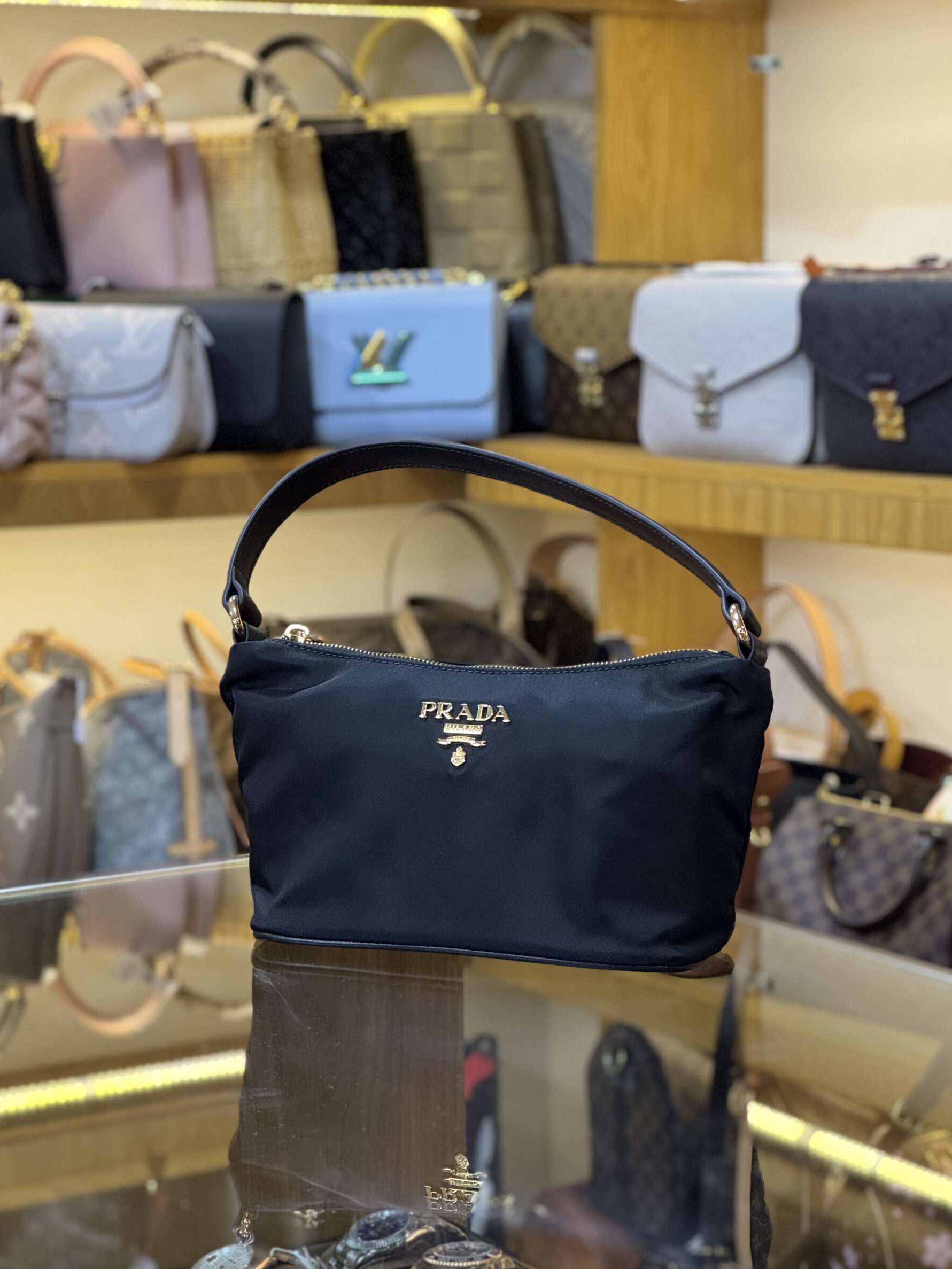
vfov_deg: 23.6
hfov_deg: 17.8
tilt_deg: -5.4
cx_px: 481
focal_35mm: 83
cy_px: 668
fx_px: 3044
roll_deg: -0.1
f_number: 2.8
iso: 320
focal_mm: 9
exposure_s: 1/100
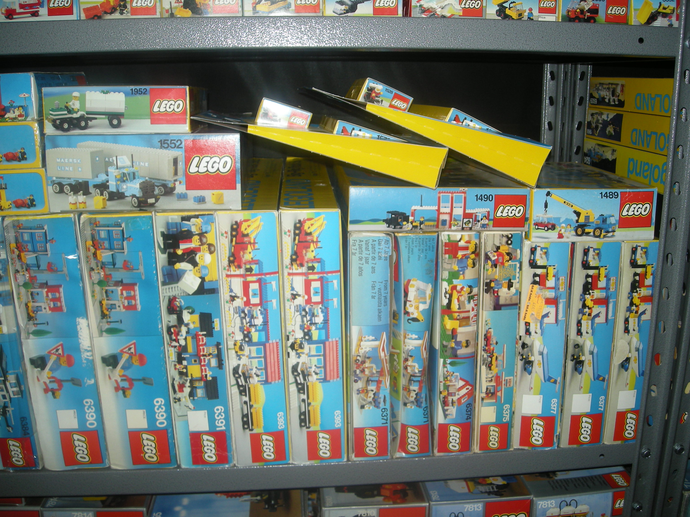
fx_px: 698
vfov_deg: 40.7
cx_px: 345
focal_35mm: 35
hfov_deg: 52.6
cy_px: 258
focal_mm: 5.7
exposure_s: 1/60
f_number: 2.8
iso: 50
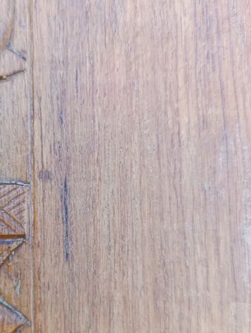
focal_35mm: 44
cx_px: 48
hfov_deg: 32.0
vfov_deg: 42.5
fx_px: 424
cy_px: 211
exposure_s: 1/100
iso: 200
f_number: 1.6
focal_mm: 6.14
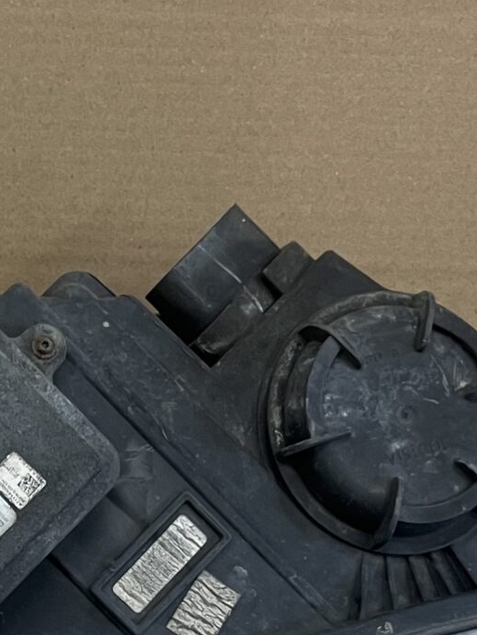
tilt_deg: -43.6
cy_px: 662
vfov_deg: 19.5
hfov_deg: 15.0
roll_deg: +1.1
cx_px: -17
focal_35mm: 97
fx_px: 1781
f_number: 1.6
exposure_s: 1/50
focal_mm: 5.1
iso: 80
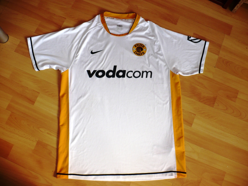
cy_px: 93
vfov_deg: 38.7
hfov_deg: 50.1
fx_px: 265
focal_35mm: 37
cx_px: 124
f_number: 2.8
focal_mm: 6.1
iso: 100
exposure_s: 1/80
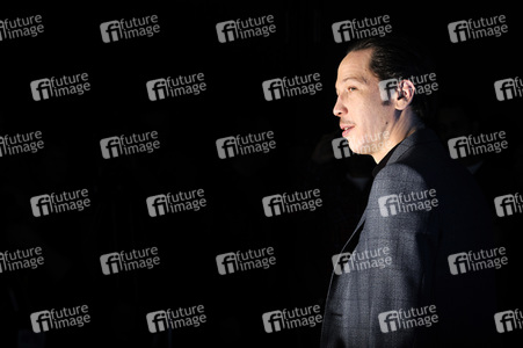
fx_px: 1960
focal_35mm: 135
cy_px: 174
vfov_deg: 10.1
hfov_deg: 15.2
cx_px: 262
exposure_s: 1/320
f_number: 11
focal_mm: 135
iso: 200
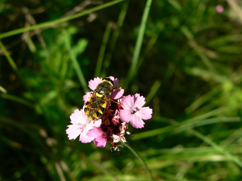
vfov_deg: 24.4
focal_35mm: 60
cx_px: 121
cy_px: 90
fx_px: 419
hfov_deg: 32.2
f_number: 4
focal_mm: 9.9
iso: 80
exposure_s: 1/400
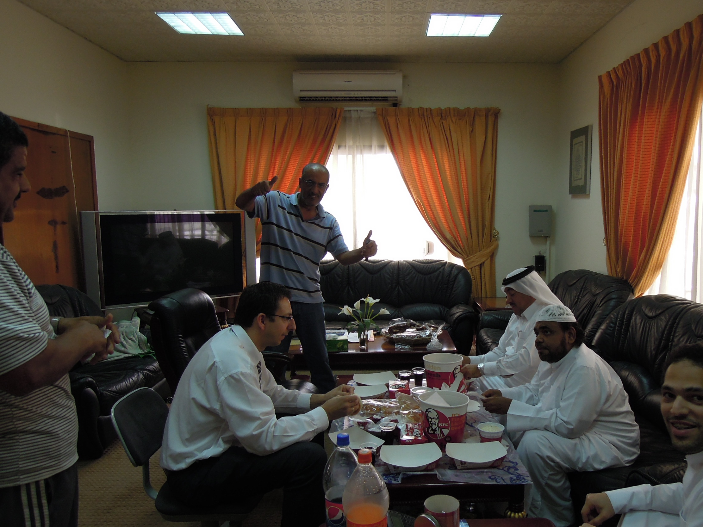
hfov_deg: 63.2
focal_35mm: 28
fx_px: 569
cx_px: 401
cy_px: 274
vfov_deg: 49.7
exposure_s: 1/50
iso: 160
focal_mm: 4.3
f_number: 2.8
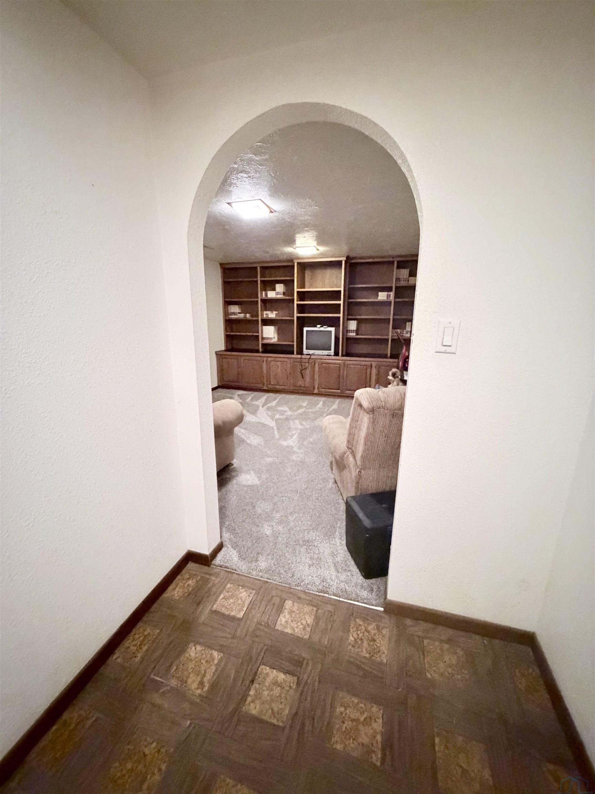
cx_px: 298
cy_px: 397
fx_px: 321
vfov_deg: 102.1
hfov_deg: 85.7
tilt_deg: -14.3
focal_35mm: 14
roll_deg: -1.4
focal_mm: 2.22
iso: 1250
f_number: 2.2
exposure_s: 1/40
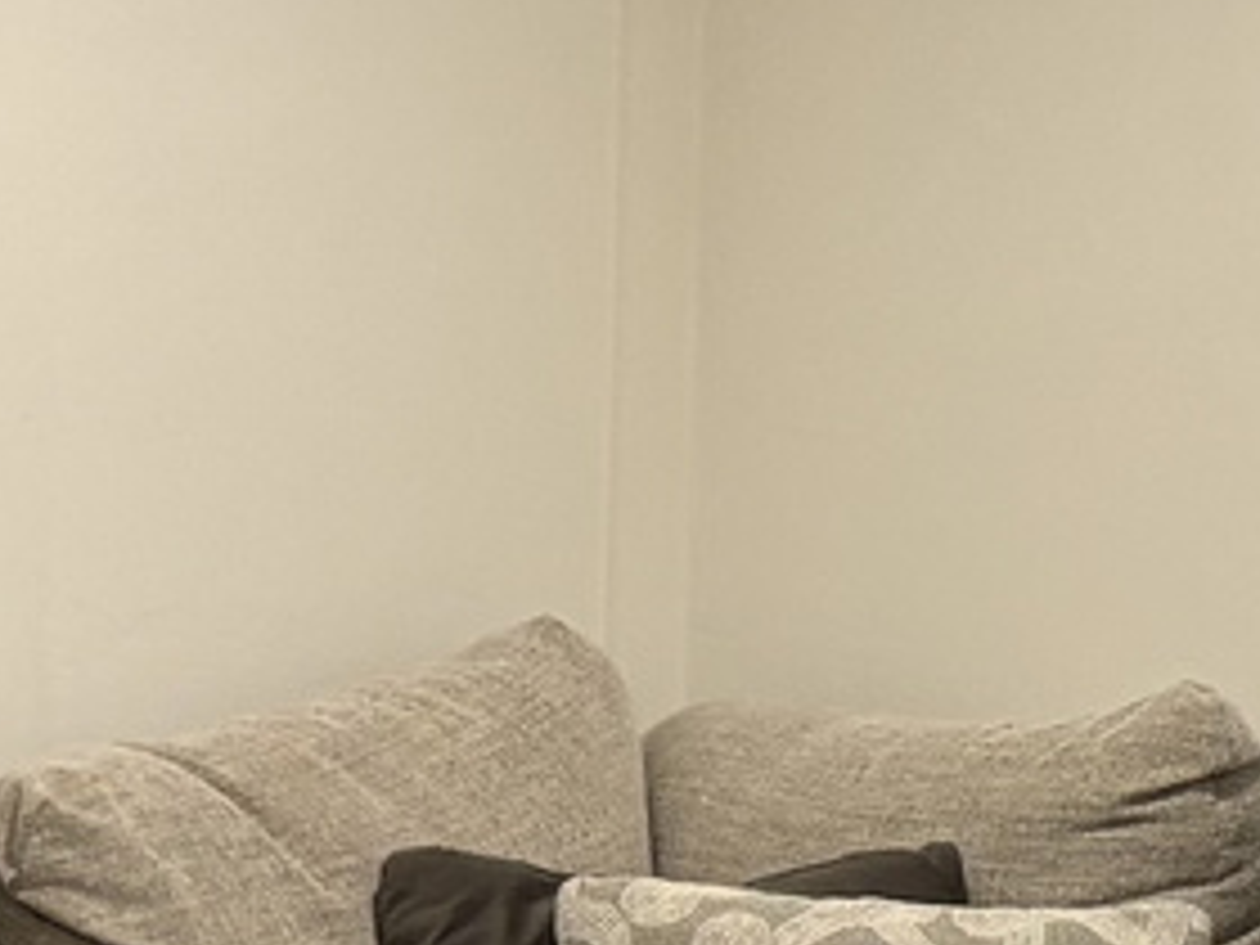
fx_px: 6916
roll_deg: -2.2
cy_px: 864
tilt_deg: -5.9
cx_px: 1368
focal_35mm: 190
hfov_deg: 10.3
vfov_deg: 7.8
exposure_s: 1/60
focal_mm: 5.96
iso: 125
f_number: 1.6
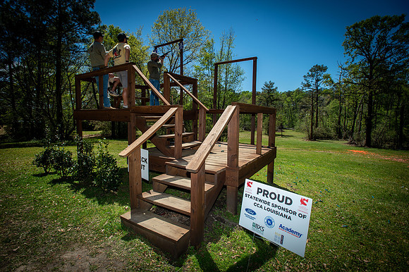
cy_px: 136
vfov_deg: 70.4
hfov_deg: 93.3
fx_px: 193
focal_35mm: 17
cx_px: 204
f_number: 6.3
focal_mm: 17
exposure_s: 1/250
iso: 80
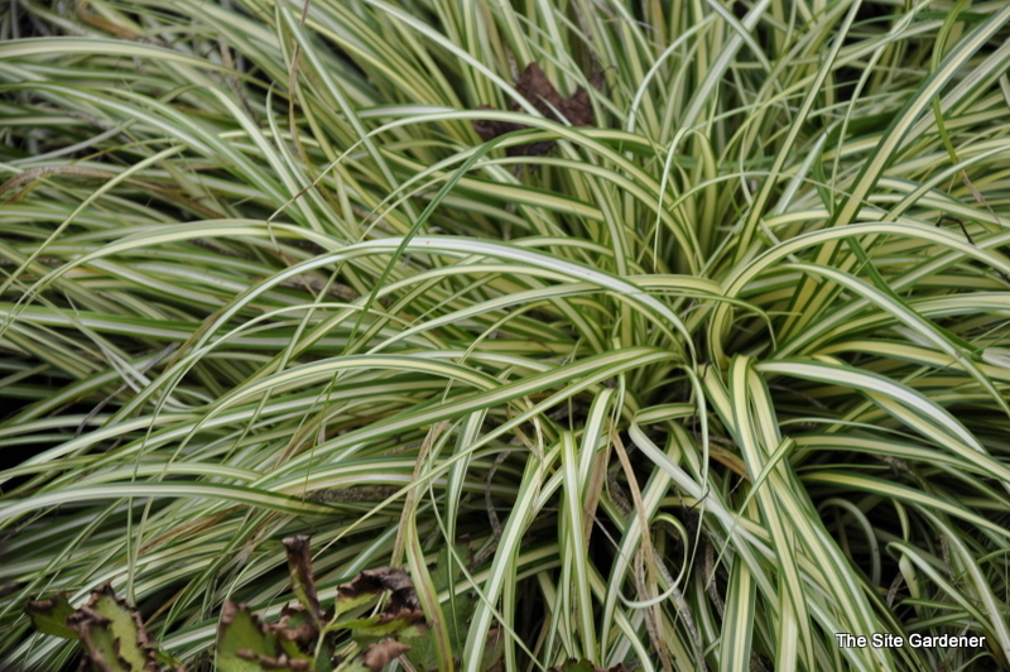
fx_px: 4415
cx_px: 505
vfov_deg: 8.7
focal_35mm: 158
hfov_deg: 13.1
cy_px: 336
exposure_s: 1/125
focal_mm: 105
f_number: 5.6
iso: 200
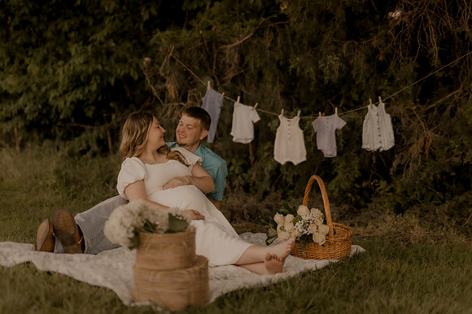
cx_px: 236
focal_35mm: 50
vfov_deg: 27.0
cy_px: 157
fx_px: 655
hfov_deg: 39.6
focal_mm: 50
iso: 200
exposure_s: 1/1000
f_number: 1.4
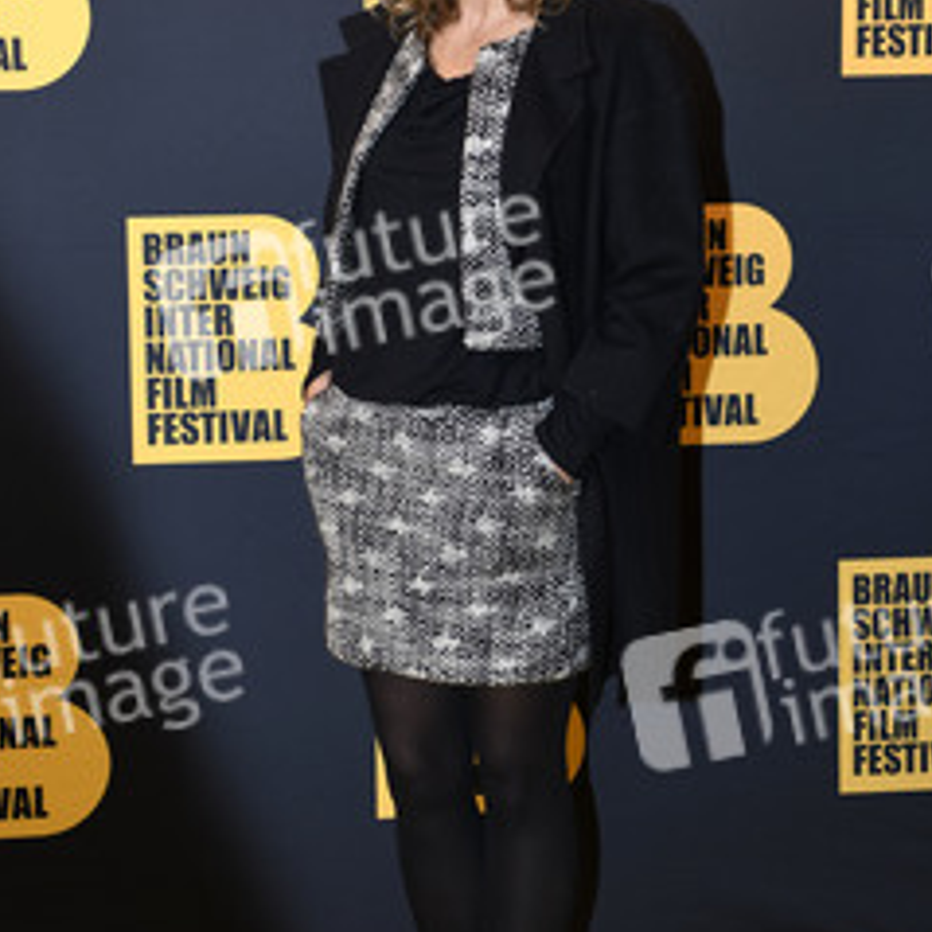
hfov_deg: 23.4
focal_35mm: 74
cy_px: 484
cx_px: 468
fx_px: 2254
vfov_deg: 23.4
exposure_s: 1/250
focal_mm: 52
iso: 640
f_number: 3.2
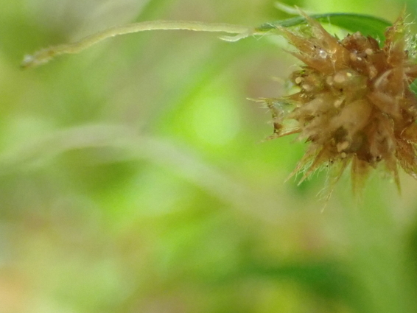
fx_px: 1277
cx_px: 345
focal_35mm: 106
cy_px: 97
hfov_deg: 18.3
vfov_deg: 13.9
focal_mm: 9.01
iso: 800
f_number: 3.2
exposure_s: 1/200
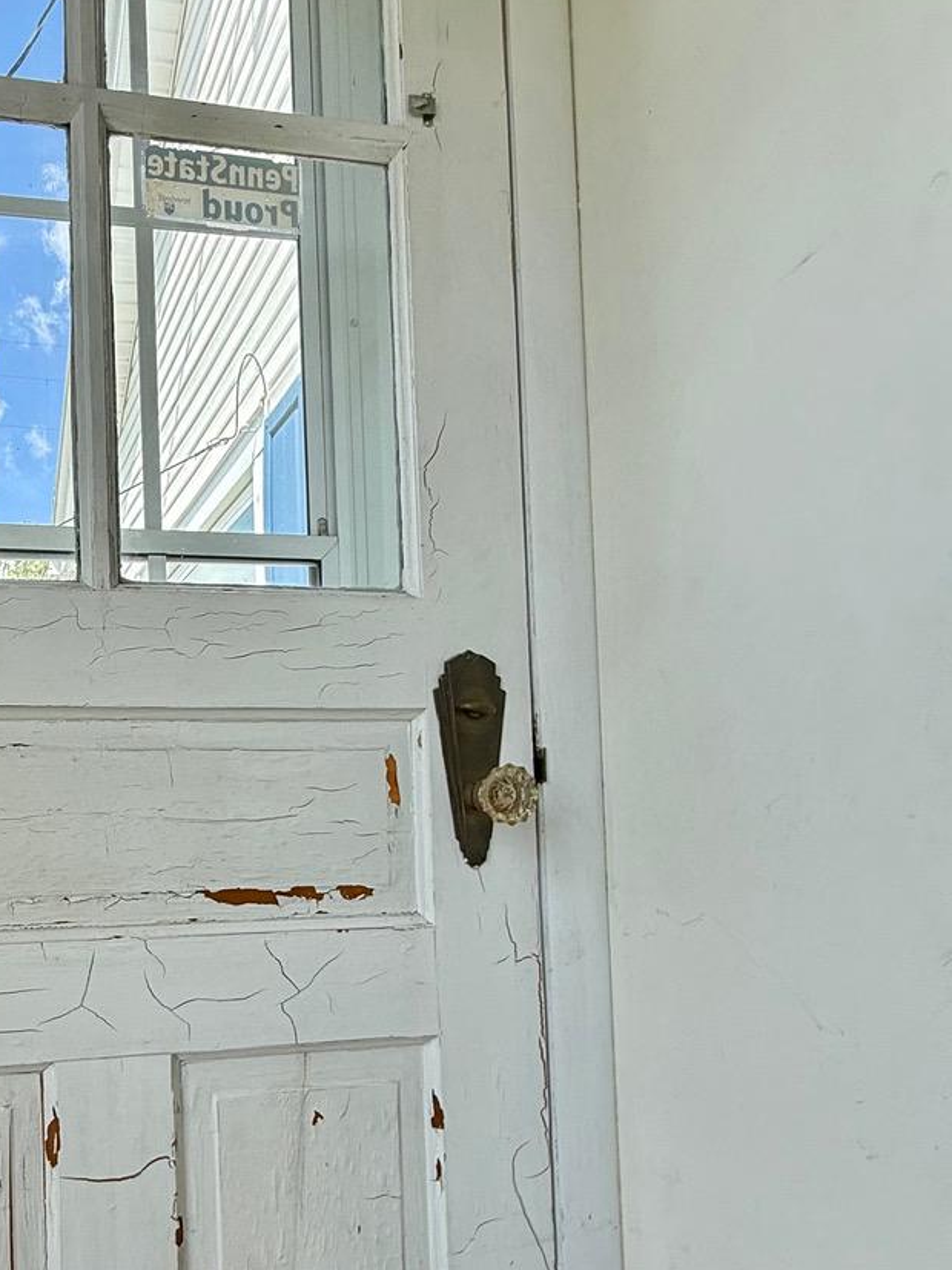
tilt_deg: +2.3
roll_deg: +0.6
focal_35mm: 26
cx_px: 129
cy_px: 819
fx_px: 954
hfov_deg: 48.5
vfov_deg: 66.0
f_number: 2.2
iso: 50
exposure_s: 1/709
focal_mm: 2.22
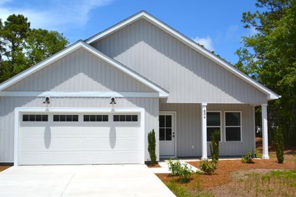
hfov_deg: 55.8
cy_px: 107
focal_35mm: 34
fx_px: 280
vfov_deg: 38.9
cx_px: 142
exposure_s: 1/320
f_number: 9
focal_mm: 20
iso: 100
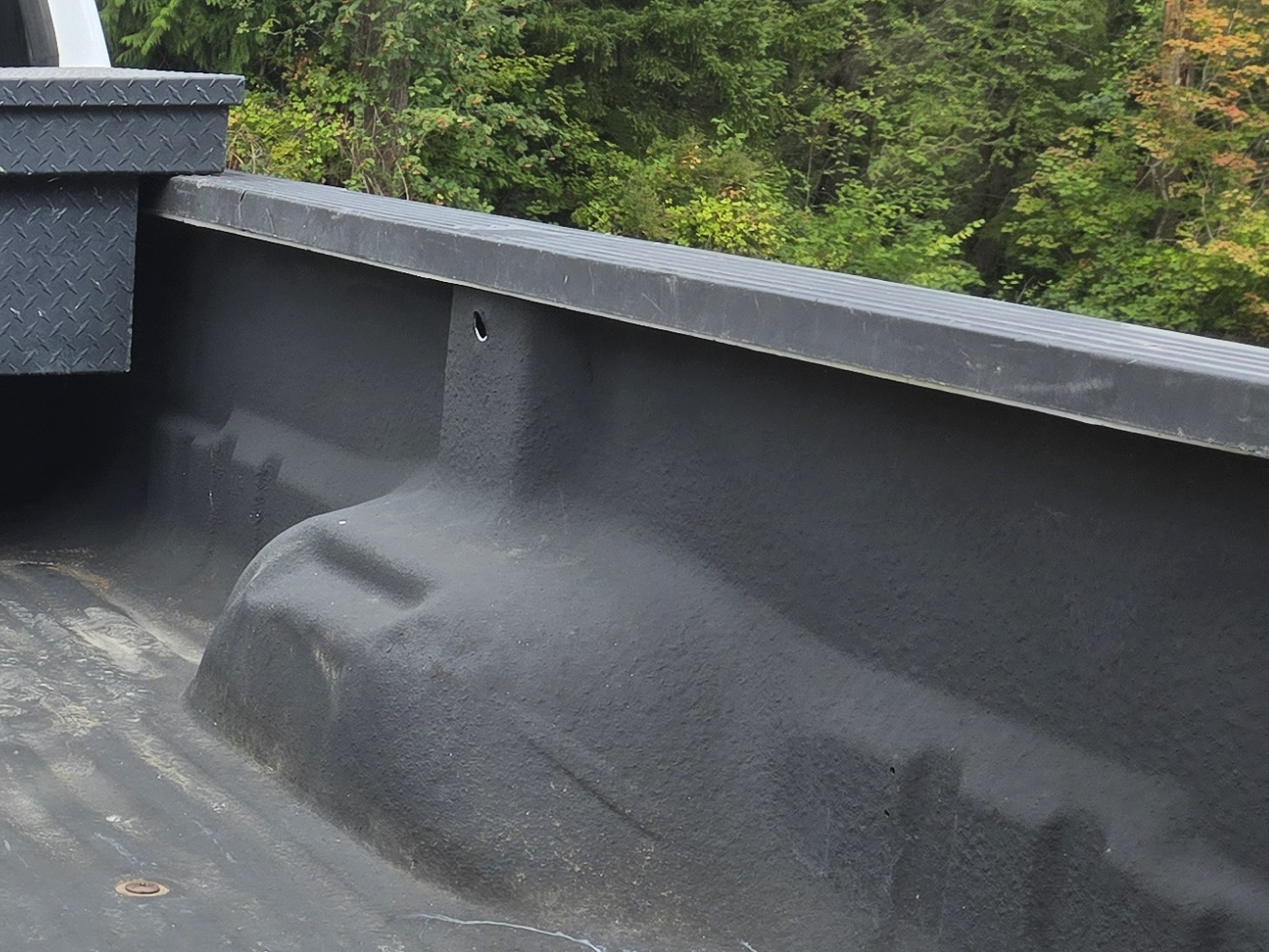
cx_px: -318
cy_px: 665
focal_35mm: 70
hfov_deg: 24.7
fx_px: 2567
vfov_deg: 20.9
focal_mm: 5.4
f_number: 1.8
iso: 25
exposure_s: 1/541
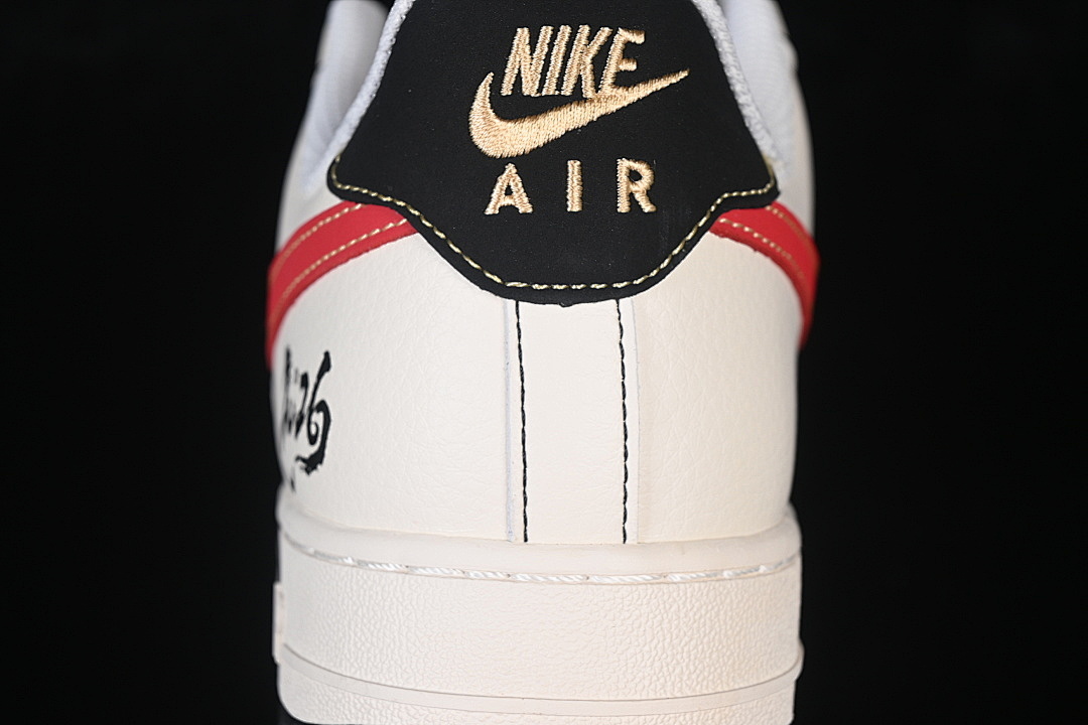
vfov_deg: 18.2
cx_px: 544
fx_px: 2266
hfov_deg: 27.0
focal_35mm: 75
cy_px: 362
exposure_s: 1/80
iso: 160
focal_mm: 50
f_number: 7.1
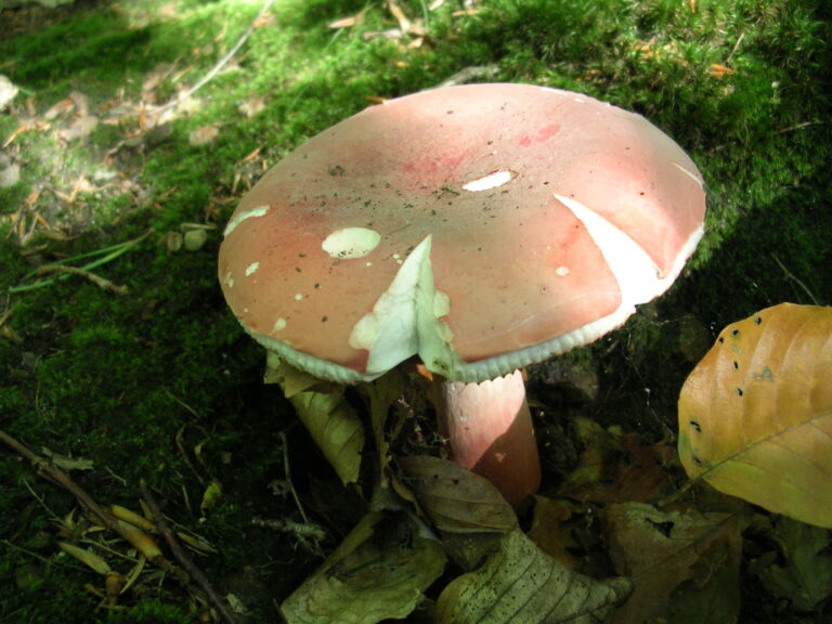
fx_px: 913
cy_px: 312
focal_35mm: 38
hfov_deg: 49.0
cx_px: 416
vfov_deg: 37.7
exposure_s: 1/32
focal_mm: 5.8
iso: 93
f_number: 2.8
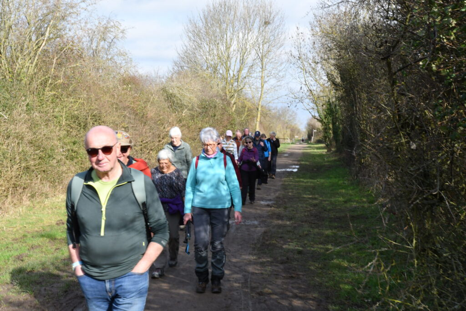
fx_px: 680
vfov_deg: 25.8
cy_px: 156
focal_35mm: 52
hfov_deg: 37.8
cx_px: 233
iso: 400
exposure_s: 1/125
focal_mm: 35
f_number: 11
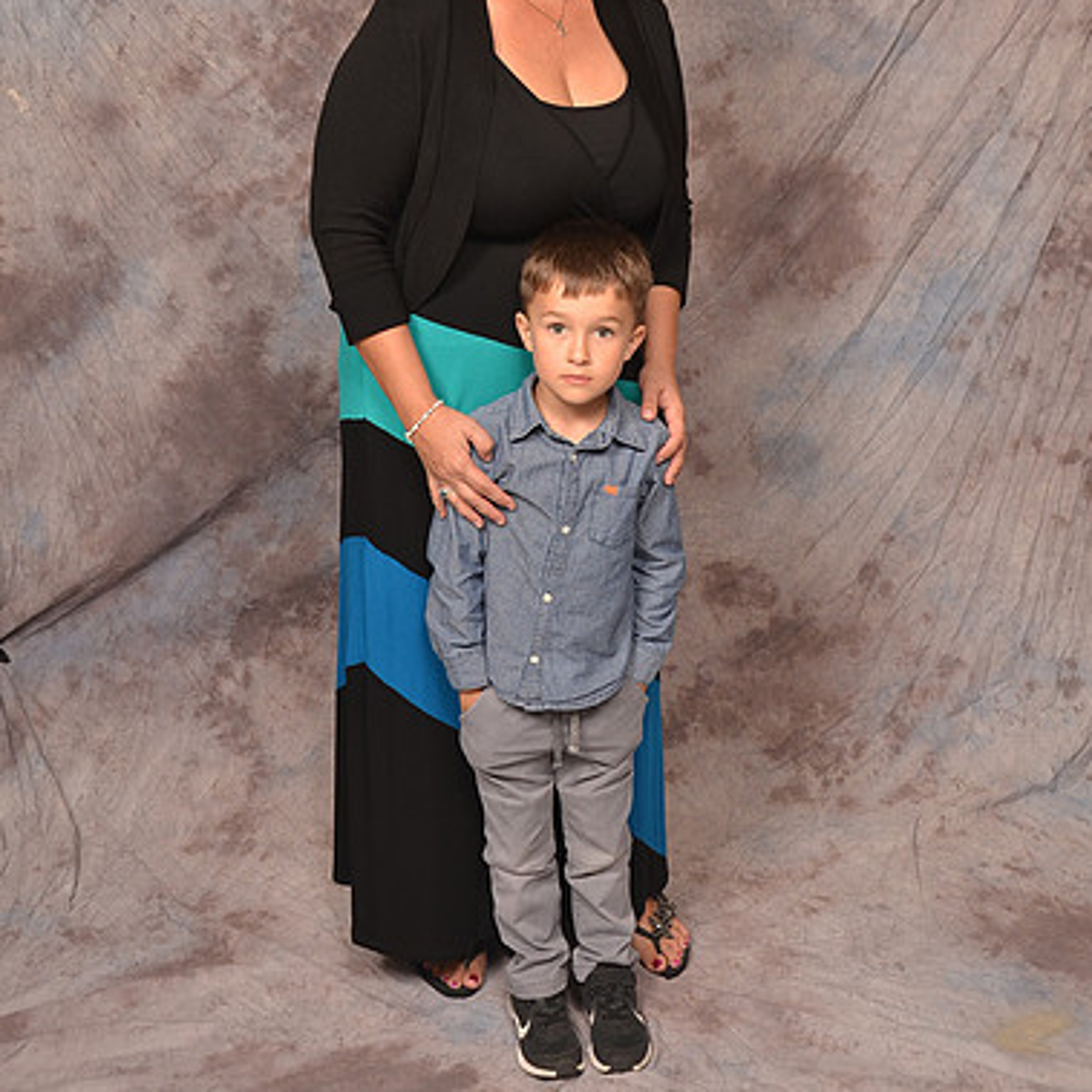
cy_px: 343
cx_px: 545
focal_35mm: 49
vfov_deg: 34.5
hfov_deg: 34.9
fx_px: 1736
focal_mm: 25
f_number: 5.6
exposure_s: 1/60
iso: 200
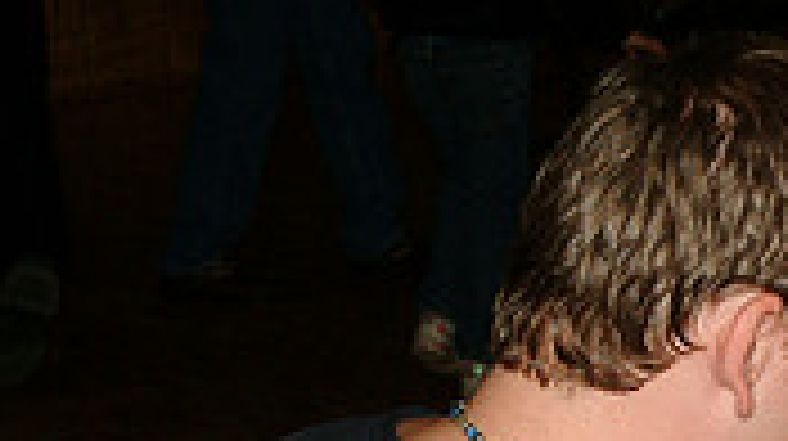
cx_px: 1040
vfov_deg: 8.1
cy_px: 650
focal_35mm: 146
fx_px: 3047
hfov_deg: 14.1
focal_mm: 28
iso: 400
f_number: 11
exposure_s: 1/125
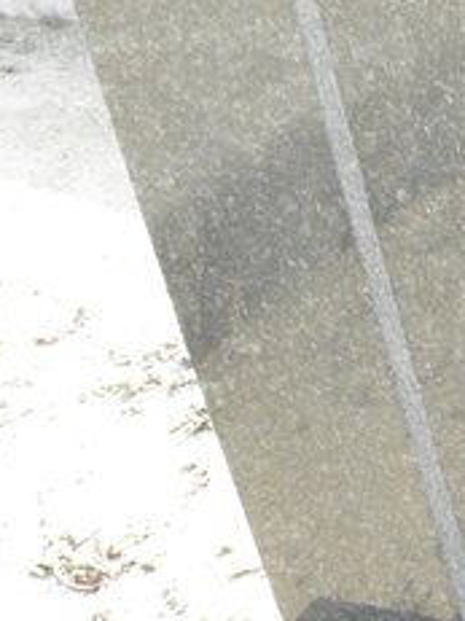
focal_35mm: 90
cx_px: 1027
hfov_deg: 13.3
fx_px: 1613
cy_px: 309
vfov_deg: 21.8
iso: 200
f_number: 5.6
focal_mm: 4.6
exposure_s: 1/100
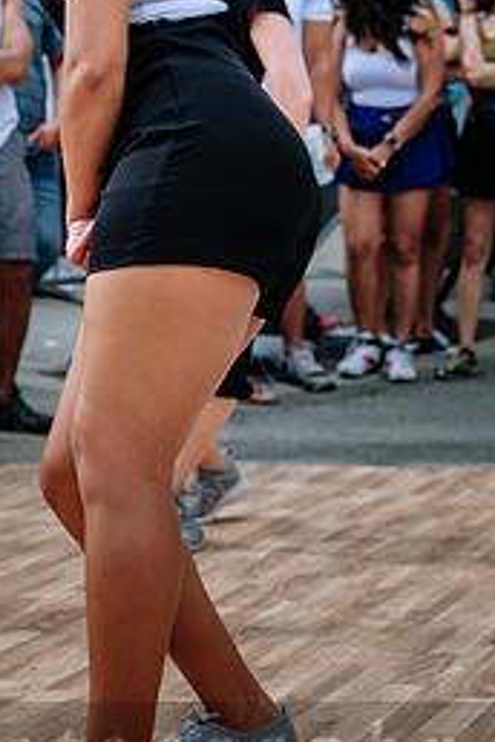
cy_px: 190
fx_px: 2702
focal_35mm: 131
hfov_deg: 10.5
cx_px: 150
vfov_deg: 15.6
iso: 200
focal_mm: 50
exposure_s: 1/640
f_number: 4
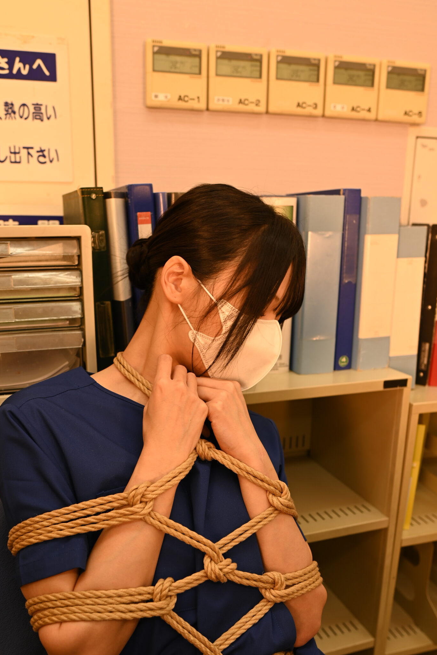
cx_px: 199
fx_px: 546
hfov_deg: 43.6
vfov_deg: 61.5
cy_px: 386
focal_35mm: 30
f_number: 3.5
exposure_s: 1/125
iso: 200
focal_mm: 24
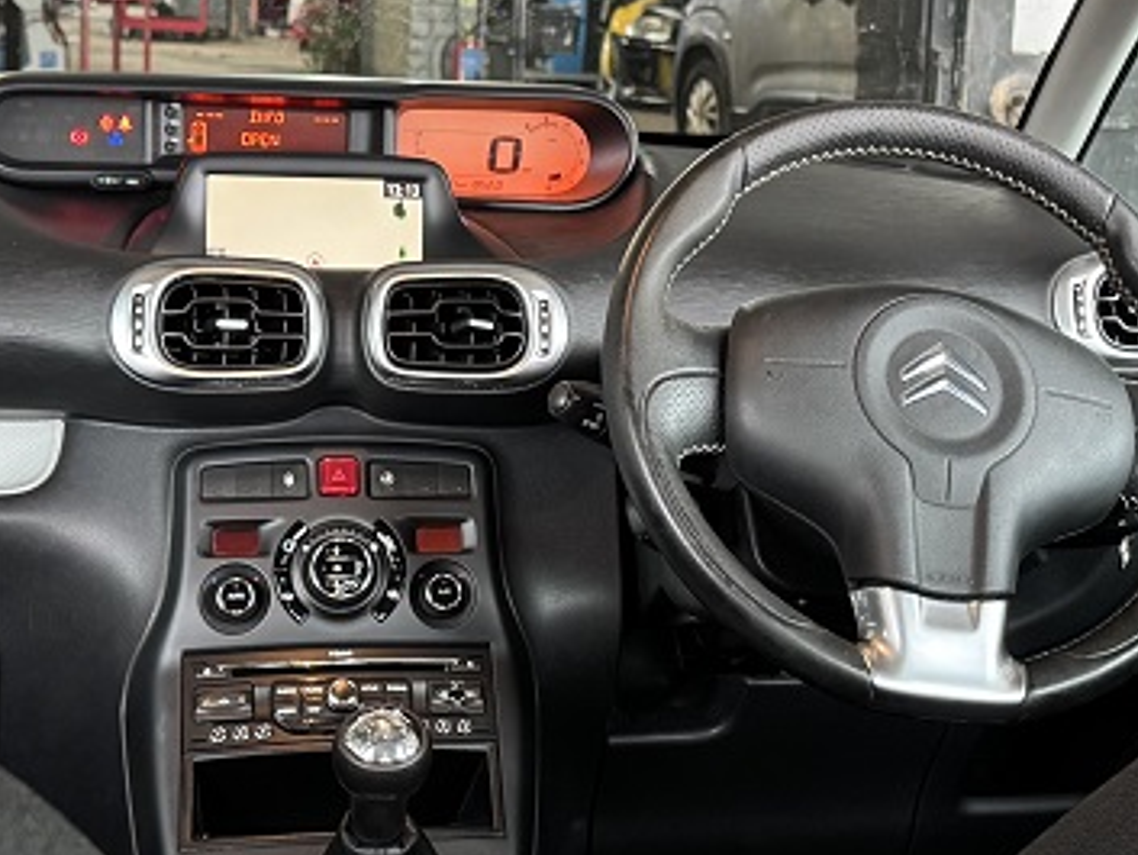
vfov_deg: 21.5
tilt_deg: -8.5
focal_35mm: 68
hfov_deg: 28.5
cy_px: 265
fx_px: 2236
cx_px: 619
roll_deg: -2.2
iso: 320
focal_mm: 6.76
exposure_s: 1/50
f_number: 1.78
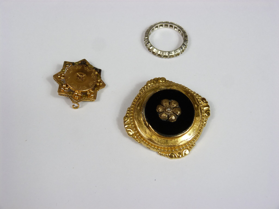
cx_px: 140
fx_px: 467
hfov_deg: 33.2
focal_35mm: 58
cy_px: 104
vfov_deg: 25.2
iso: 200
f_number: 3.2
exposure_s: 1/60
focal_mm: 10.5
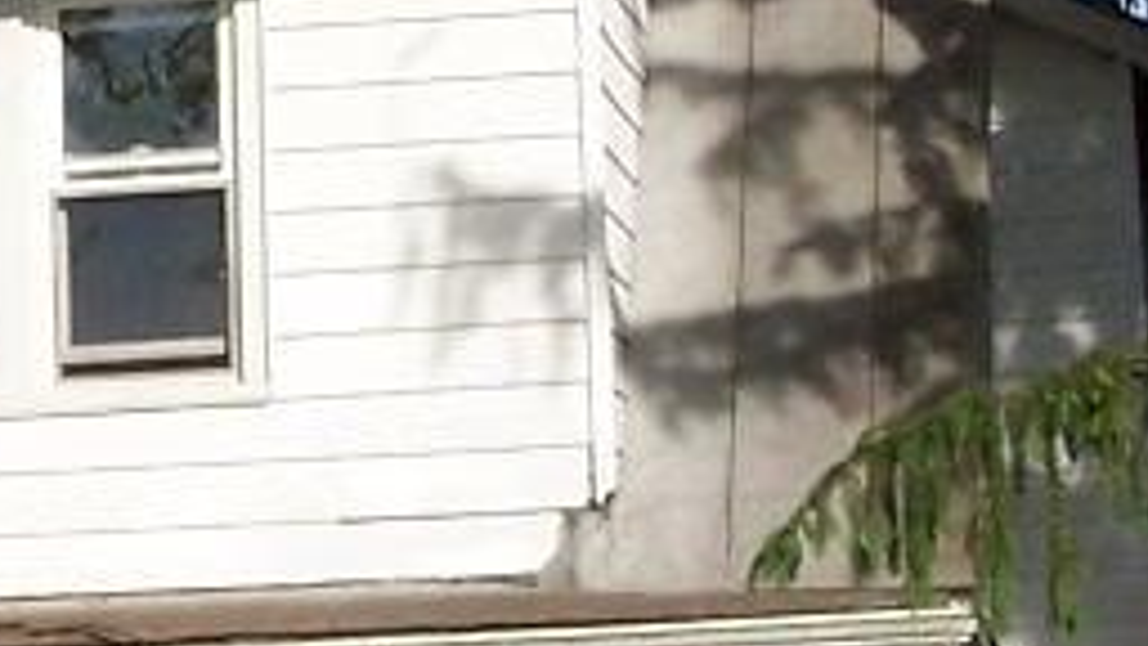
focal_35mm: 194
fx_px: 5905
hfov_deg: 11.1
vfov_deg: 6.3
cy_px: 327
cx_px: 251
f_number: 5.6
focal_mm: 6.3
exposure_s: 1/350
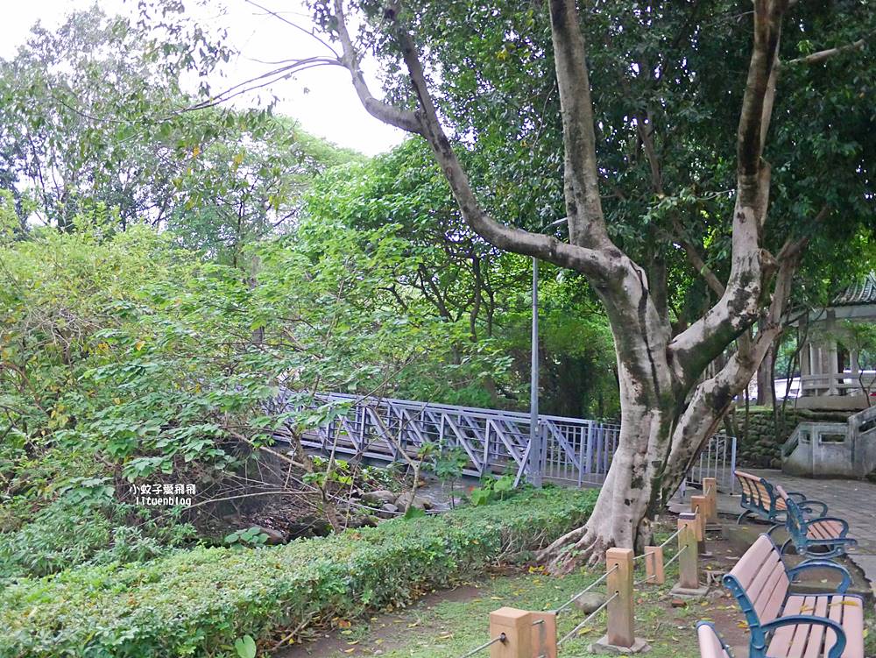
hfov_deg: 63.4
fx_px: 709
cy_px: 329
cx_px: 438
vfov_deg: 49.8
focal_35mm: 28
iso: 3200
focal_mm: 14
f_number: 2.5
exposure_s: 1/50
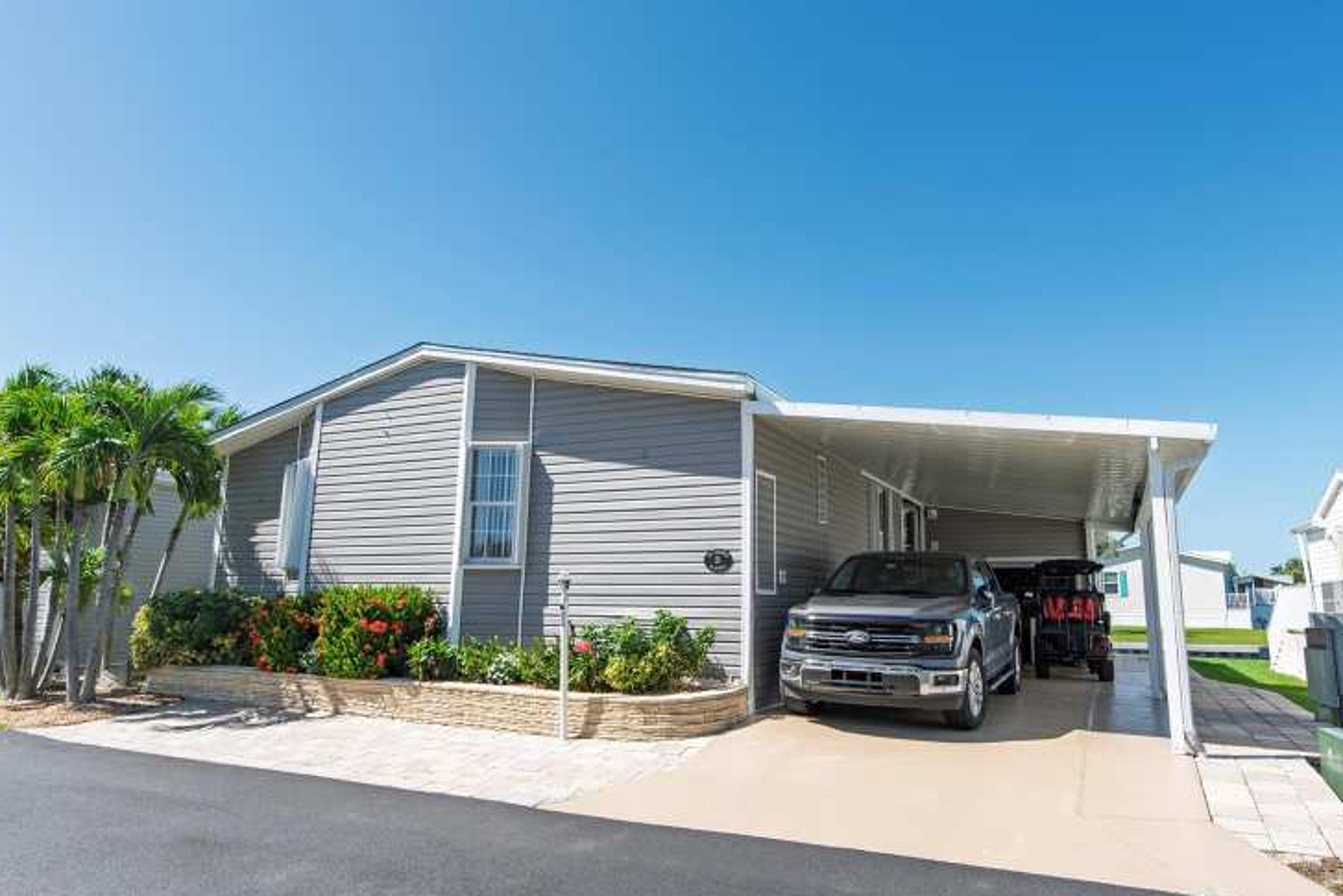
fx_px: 821
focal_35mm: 22
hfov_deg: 78.5
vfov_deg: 57.2
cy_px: 448
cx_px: 717
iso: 100
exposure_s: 1/320
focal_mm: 20
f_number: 9
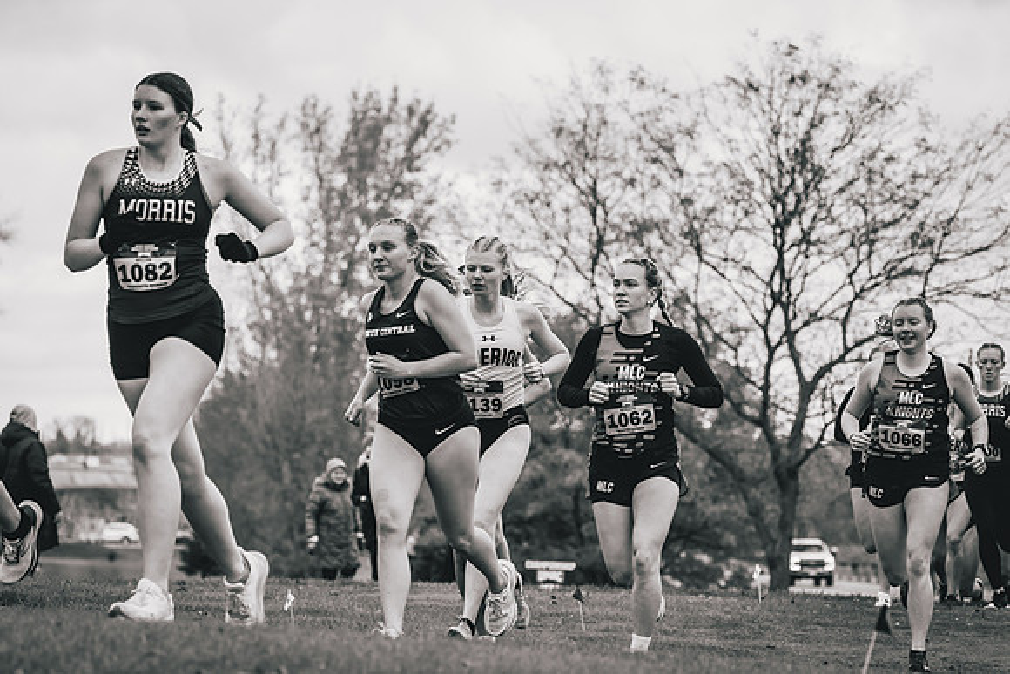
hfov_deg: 11.1
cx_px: 505
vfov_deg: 7.4
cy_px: 337
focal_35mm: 185
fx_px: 5197
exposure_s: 1/800
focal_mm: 174
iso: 400
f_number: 6.3
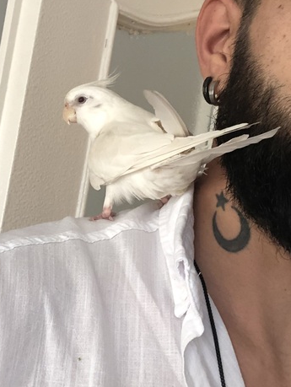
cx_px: 89
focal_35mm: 64
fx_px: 716
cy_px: 188
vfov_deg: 30.2
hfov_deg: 22.8
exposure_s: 1/60
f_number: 2.2
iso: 160
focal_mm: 2.87
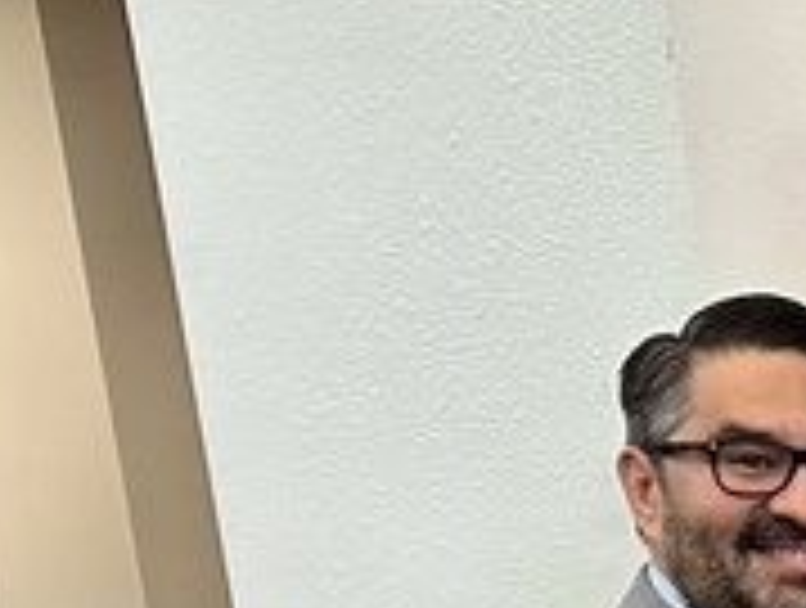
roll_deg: +1.3
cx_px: 2103
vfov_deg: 10.1
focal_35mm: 137
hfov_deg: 11.3
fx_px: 3196
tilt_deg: -9.1
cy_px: 1166
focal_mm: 6.86
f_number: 1.78
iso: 200
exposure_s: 1/60
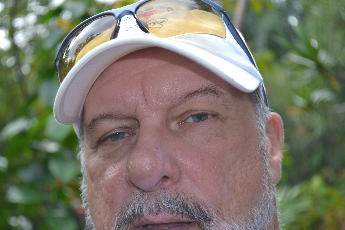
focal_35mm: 82
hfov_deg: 24.6
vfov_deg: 16.6
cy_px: 115
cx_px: 172
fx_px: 791
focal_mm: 55
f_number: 5.6
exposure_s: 1/60
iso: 100
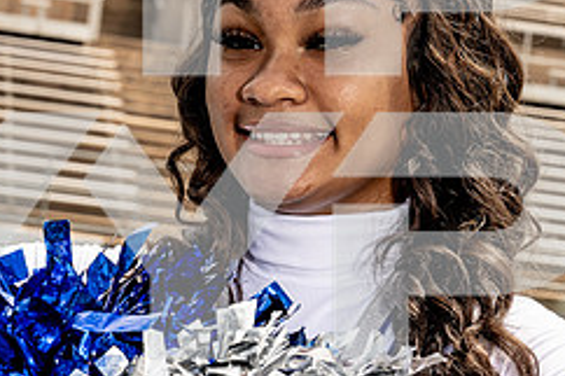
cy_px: 237
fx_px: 2556
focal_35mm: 163
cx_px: 287
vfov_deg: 8.4
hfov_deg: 12.6
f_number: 9
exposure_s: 1/250
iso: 100
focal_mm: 68
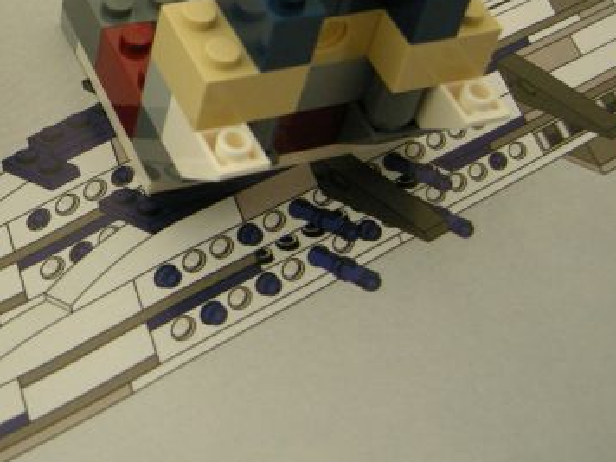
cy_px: 38
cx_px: -2
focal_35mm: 81
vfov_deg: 17.9
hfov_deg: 23.1
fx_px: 1441
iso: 167
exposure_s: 1/59.8
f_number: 2.7
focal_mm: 7.5
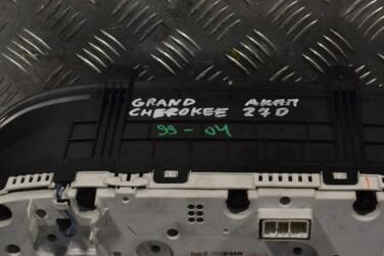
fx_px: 894
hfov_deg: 24.2
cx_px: 225
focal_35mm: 84
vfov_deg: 16.3
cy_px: 174
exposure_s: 1/400
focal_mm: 35
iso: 3200
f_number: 10
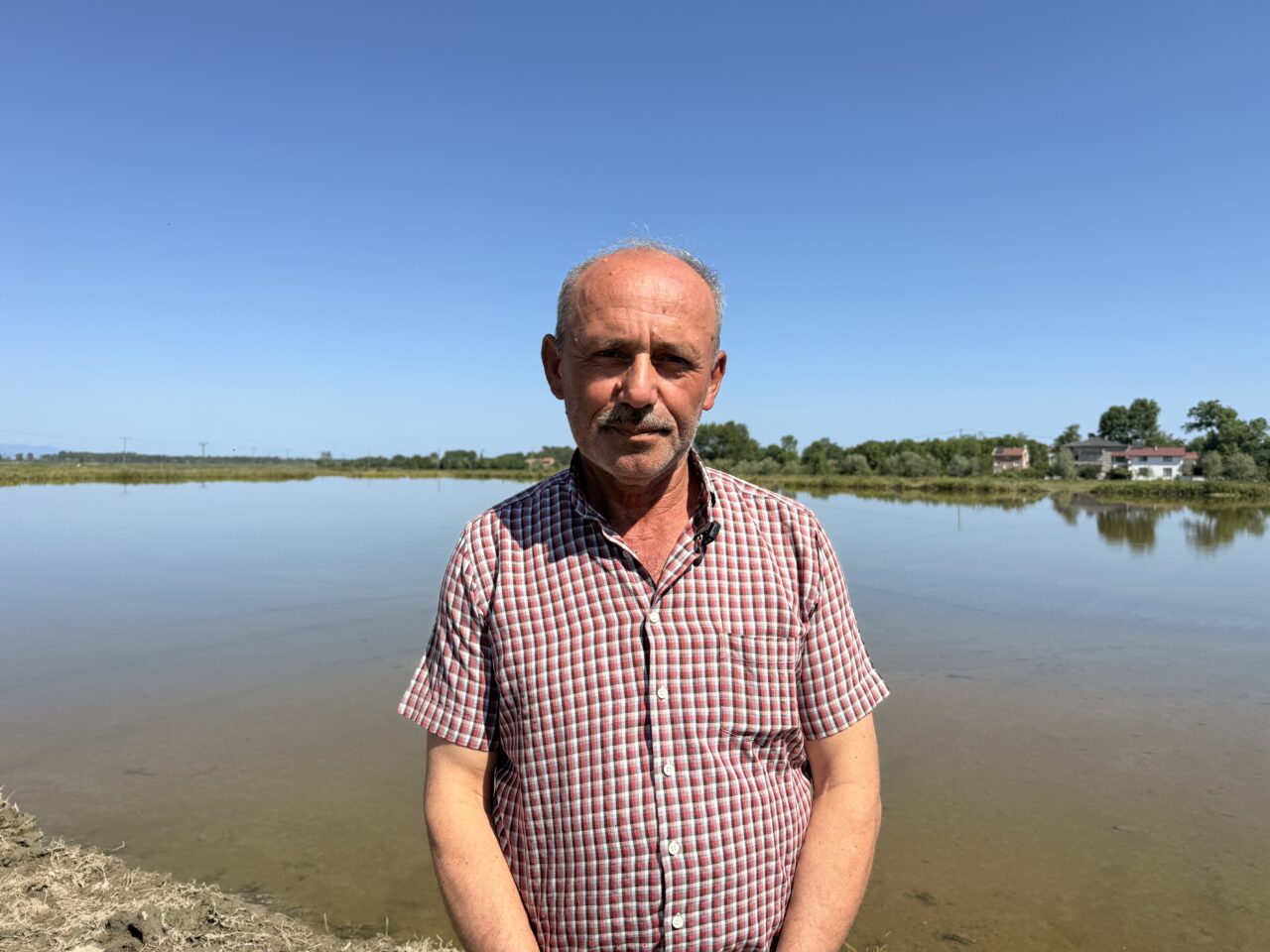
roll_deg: -0.3
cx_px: 635
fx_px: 881
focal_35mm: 24
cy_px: 476
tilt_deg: -1.6
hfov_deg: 71.6
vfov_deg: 56.8
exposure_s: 1/5714
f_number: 1.78
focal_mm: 6.76
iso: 80
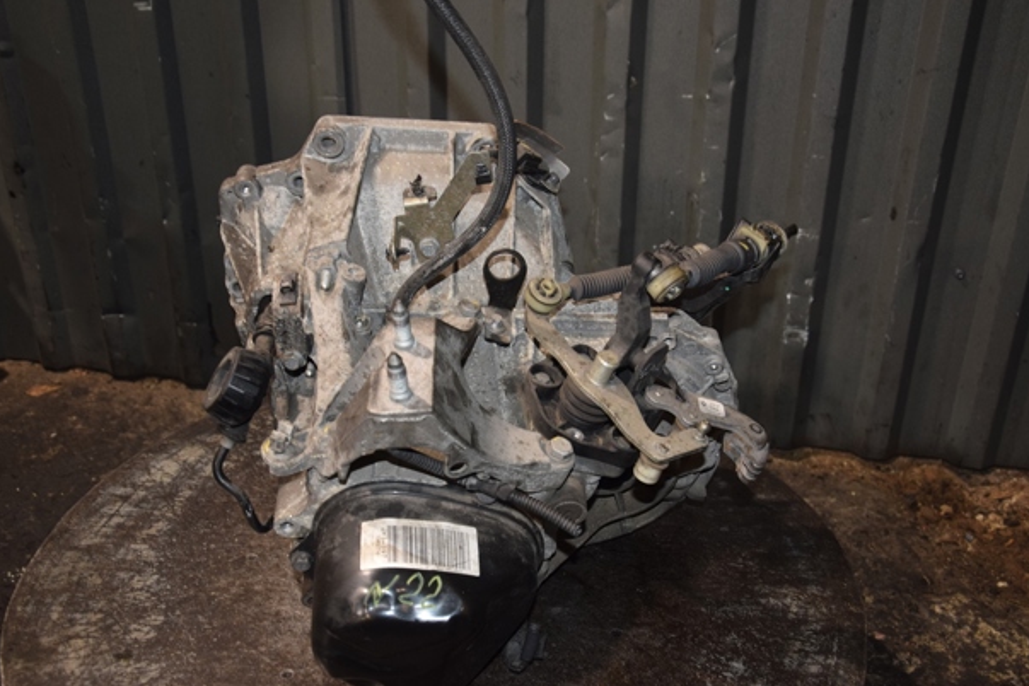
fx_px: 1000
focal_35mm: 35
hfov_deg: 54.4
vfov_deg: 37.8
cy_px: 360
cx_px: 512
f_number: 5
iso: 800
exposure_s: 1/60
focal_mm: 22
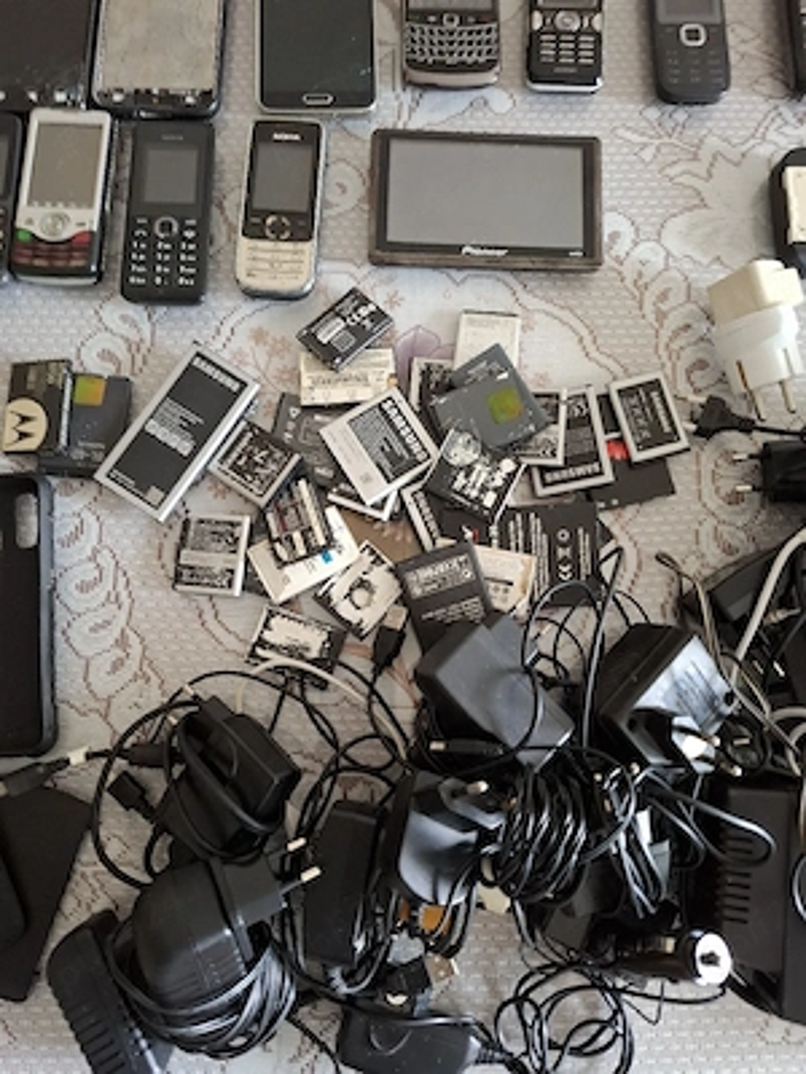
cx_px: 403
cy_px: 537
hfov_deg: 58.9
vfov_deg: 73.9
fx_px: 714
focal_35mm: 23
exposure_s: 1/33
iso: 320
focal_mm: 5.54
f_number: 1.8
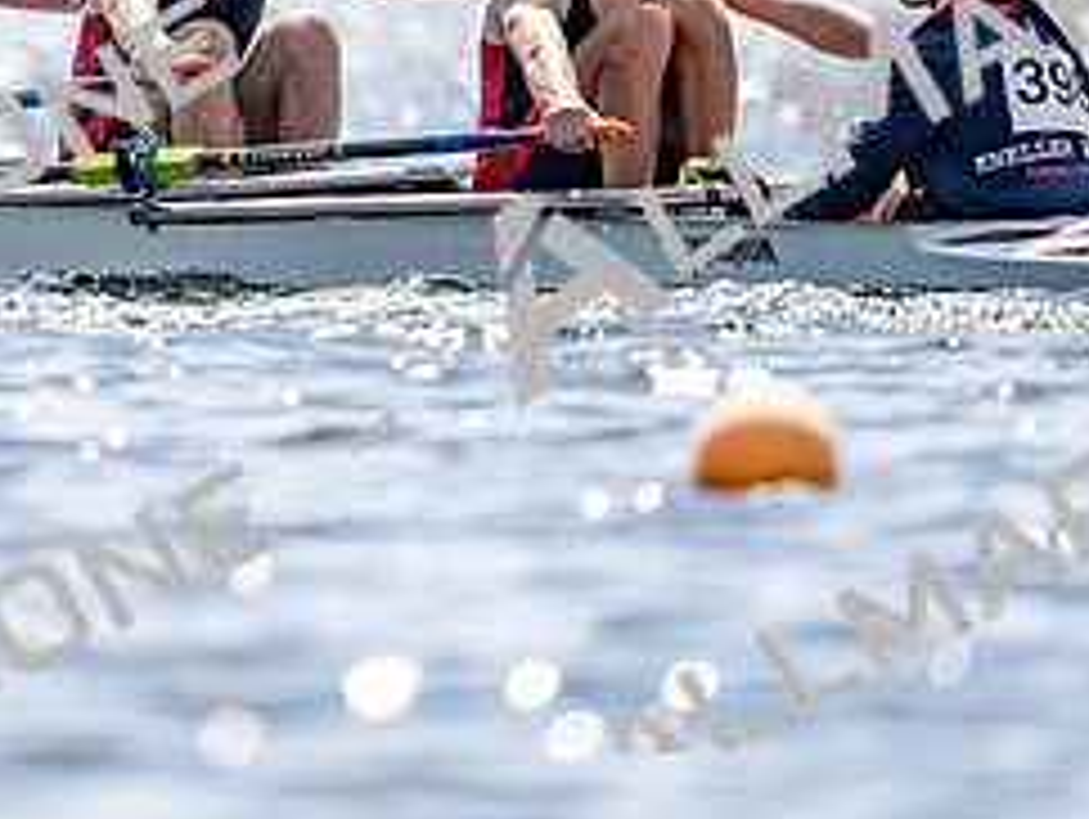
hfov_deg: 2.2
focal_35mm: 921
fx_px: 29003
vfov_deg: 1.6
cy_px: -20
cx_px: 108
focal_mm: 400
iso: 220
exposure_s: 1/2500
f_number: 4.5
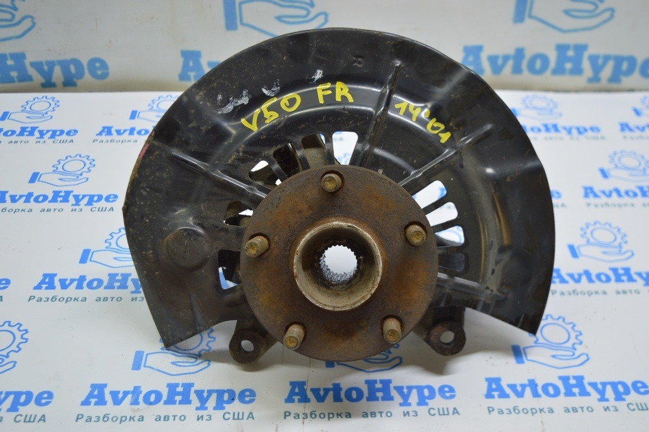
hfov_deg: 46.4
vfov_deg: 31.8
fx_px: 757
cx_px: 324
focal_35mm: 42
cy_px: 216
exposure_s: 1/50
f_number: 4.2
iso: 400
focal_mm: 28
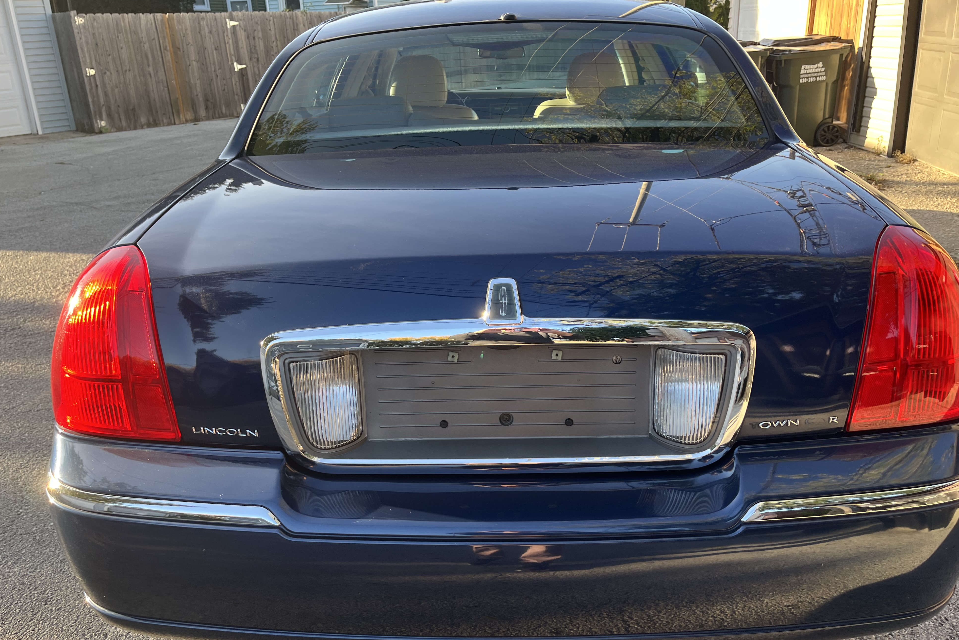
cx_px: 474
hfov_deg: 65.5
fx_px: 746
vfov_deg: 46.4
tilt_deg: -24.1
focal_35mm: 28
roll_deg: +2.0
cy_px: 326
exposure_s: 1/205
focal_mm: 5.1
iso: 40
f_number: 1.6
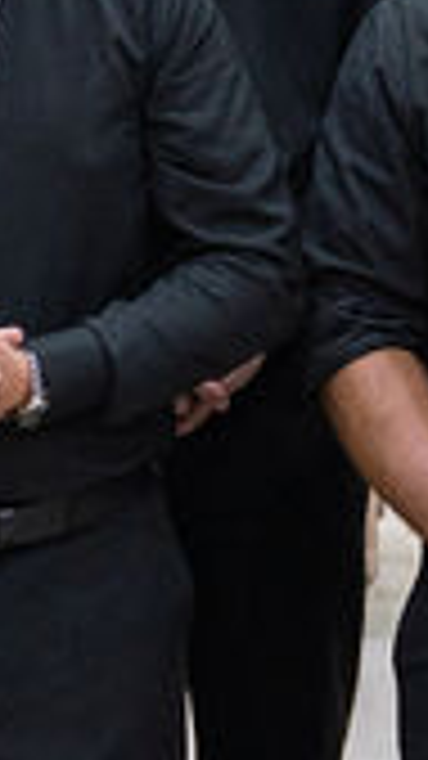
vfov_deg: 8.9
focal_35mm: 241
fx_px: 4865
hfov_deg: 5.0
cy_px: 250
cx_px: 14
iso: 1600
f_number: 2.8
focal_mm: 38
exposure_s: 1/125
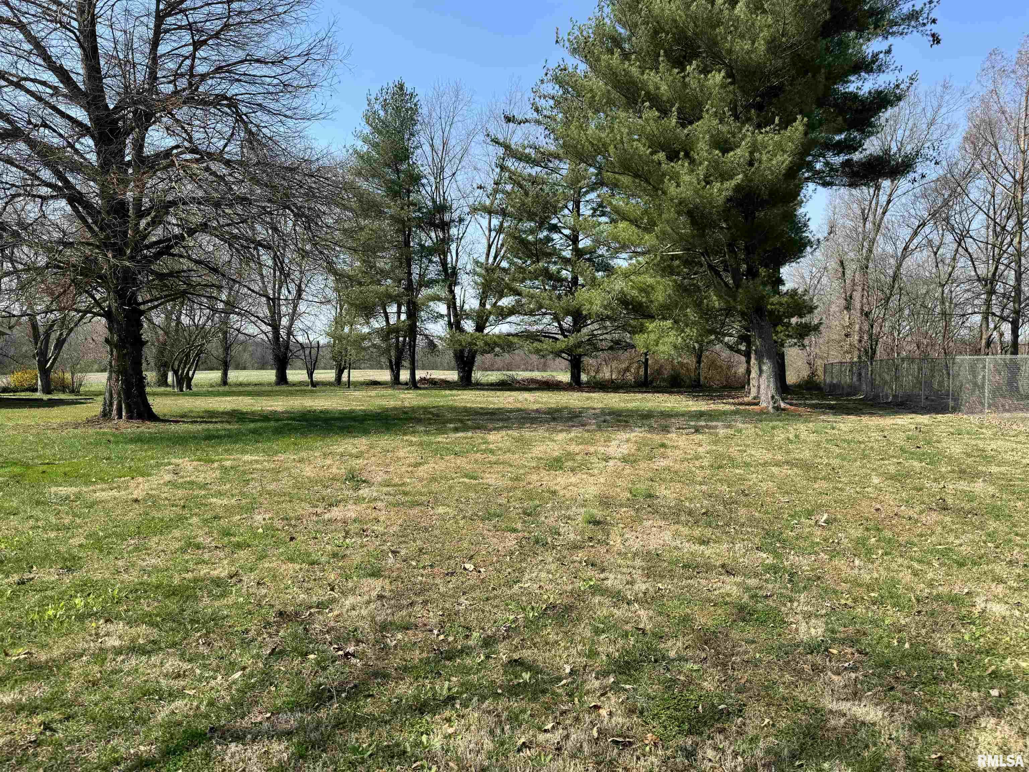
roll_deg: +0.0
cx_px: 514
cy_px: 386
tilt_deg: -2.2
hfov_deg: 71.6
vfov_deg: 56.8
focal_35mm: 24
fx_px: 713
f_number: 1.78
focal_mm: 6.86
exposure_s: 1/2710
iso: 80
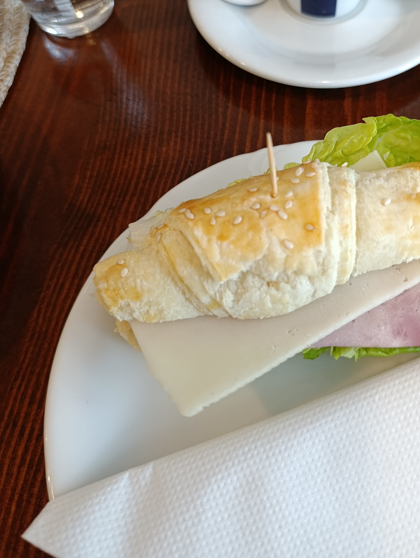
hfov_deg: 42.7
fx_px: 533
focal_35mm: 33
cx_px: 264
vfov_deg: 54.1
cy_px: 183
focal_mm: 6.11
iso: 582
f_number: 1.65
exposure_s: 1/100
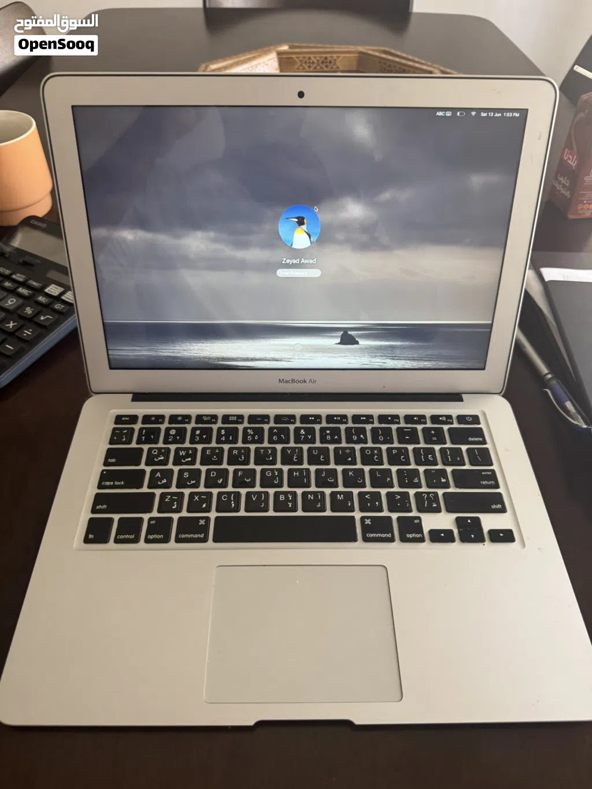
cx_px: 296
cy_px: 394
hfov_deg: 56.8
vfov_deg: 71.6
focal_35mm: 24
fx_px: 547
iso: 250
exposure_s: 1/60
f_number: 1.78
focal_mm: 6.76
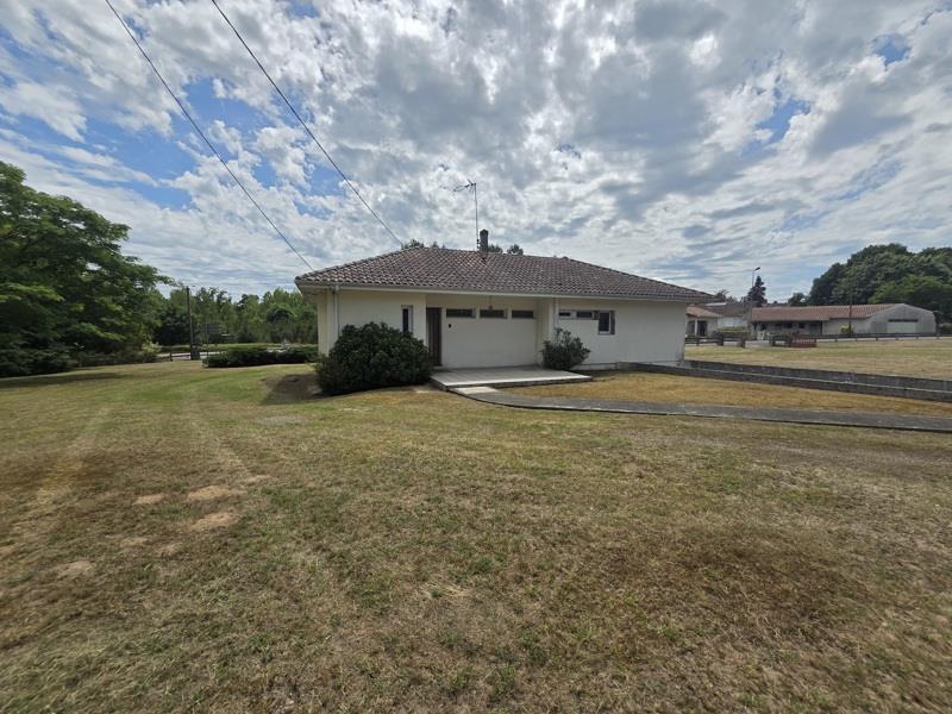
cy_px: 357
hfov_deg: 106.2
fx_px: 358
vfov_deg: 89.9
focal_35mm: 13
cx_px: 476
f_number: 2.2
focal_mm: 2.2
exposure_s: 1/3436
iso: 50
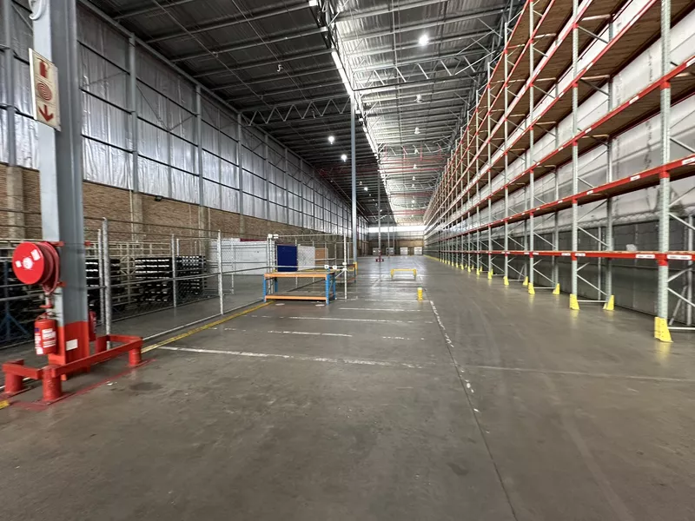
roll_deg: -0.1
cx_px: 348
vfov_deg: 85.7
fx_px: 281
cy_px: 260
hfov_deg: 102.1
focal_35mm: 14
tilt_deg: -0.7
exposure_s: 1/50
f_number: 2.2
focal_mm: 2.22
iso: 160
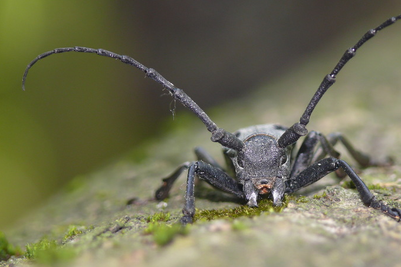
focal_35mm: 252
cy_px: 157
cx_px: 249
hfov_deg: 8.2
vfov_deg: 5.4
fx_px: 2806
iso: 100
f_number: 3.6
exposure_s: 1/40
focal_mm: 40.8
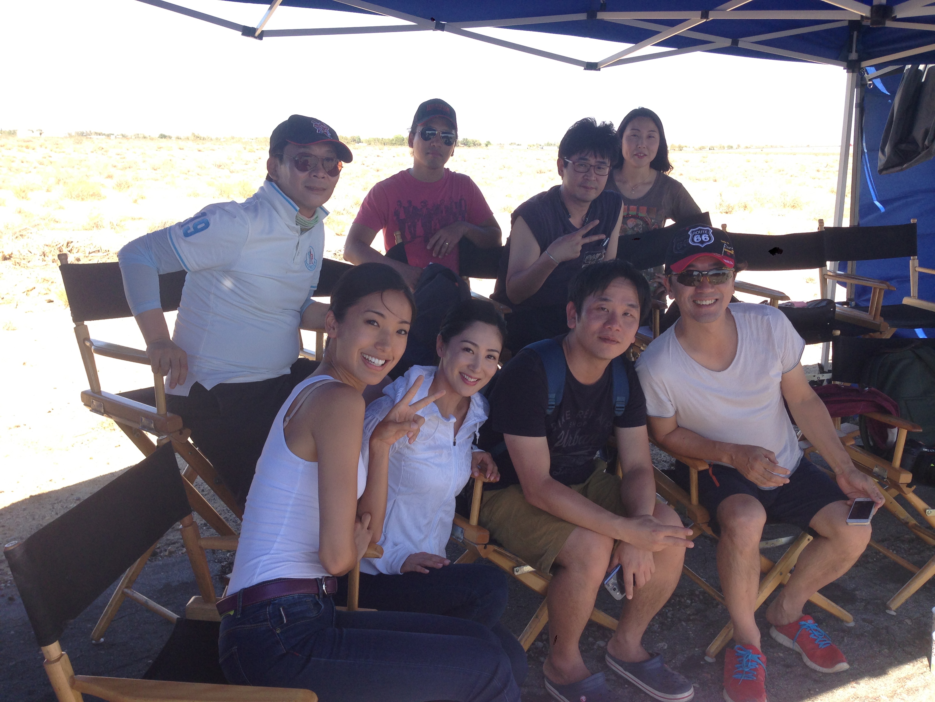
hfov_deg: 55.4
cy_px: 351
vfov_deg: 42.9
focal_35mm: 33
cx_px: 468
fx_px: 891
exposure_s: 1/361
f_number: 2.4
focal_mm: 4.13
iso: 50
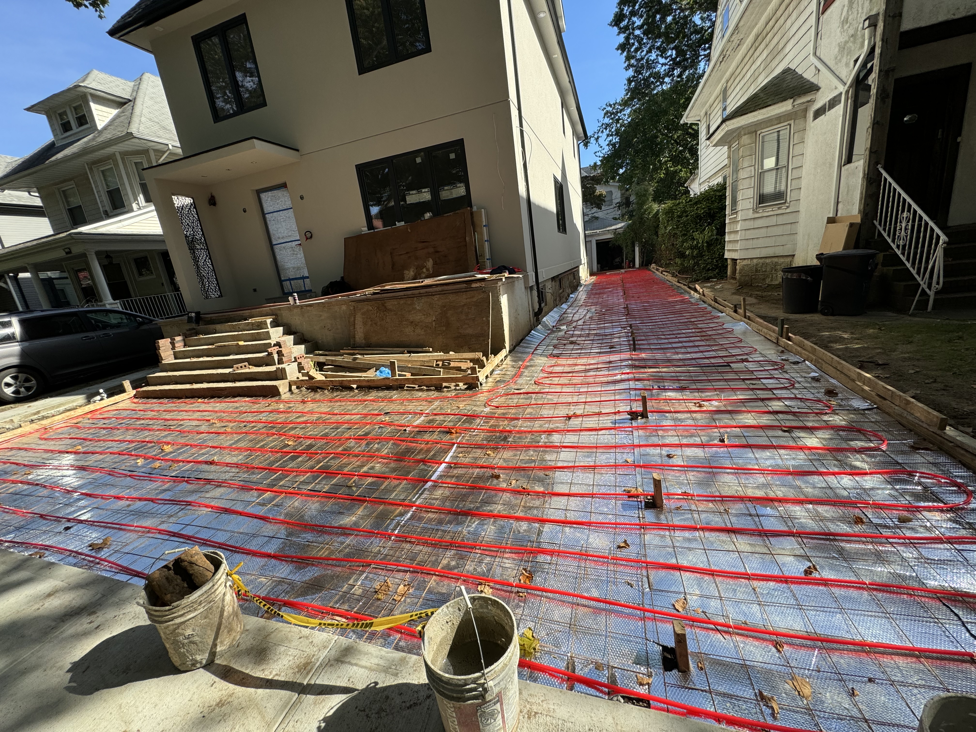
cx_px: 488
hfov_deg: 102.1
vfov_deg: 85.7
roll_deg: +7.4
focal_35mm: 14
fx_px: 395
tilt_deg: -14.4
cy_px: 366
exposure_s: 1/858
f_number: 2.2
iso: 50
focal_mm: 2.22
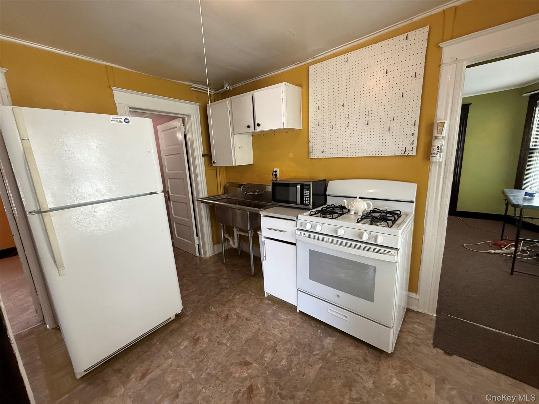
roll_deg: +1.7
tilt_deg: -10.4
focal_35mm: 14
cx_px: 270
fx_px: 218
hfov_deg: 102.1
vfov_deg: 85.7
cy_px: 202
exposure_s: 1/120
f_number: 2.2
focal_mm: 2.22
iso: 320
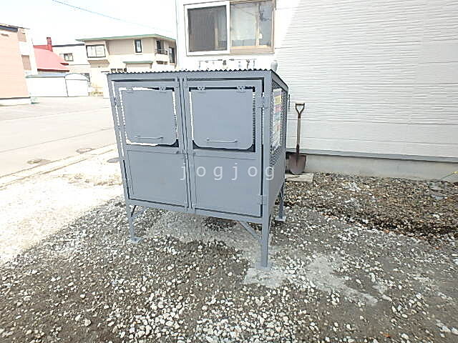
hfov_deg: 79.0
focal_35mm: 21
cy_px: 172
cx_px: 229
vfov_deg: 63.4
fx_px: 278
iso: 125
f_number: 3.5
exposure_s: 1/500
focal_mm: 3.7
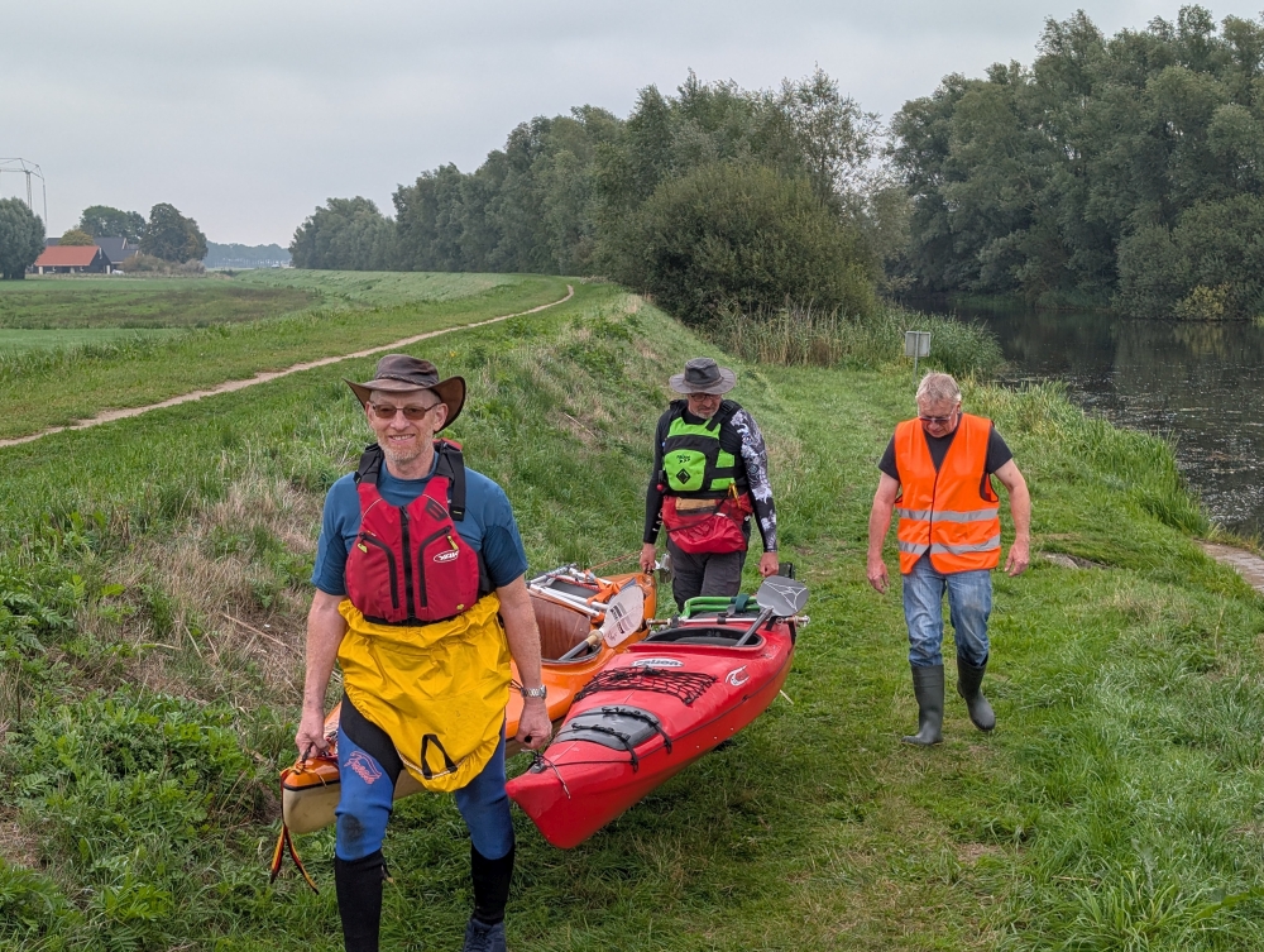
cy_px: 476
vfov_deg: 29.7
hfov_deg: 38.9
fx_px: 1792
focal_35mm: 49
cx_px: 632
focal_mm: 6.9
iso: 22
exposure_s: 1/433
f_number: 1.68
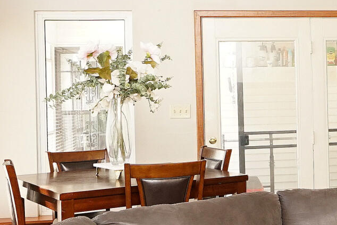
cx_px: 351
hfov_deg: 26.6
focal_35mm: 71
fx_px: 665
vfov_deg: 19.2
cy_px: 94
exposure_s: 1/60
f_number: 4
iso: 640
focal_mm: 10
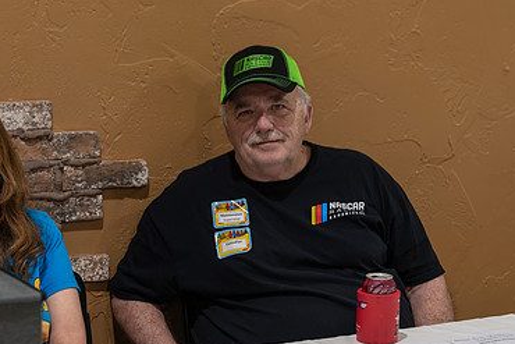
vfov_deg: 12.1
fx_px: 1617
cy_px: 222
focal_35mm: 113
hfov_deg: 18.0
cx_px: 124
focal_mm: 72
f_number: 3.5
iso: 2000
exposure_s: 1/400
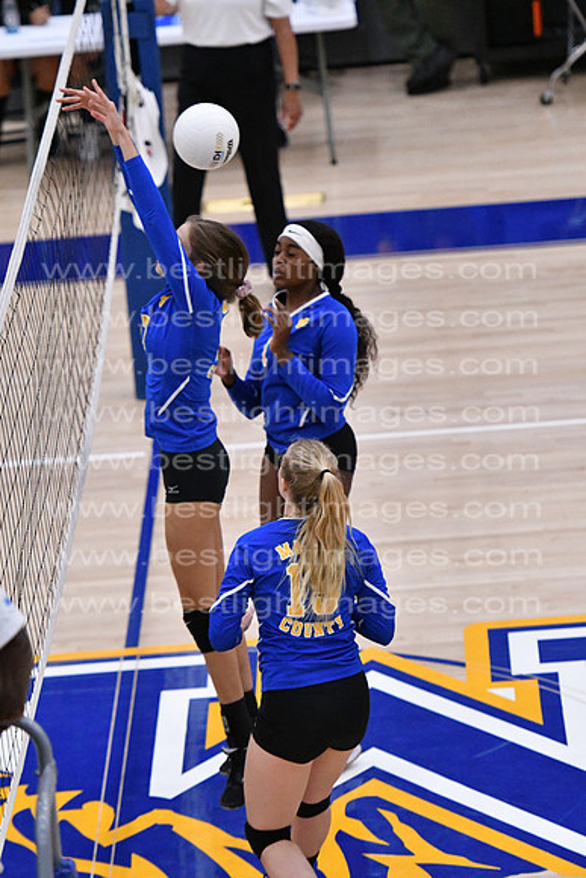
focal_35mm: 218
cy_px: 439
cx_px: 293
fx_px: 5307
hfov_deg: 6.3
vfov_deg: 9.5
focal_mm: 145
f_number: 3.2
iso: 6400
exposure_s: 1/1250
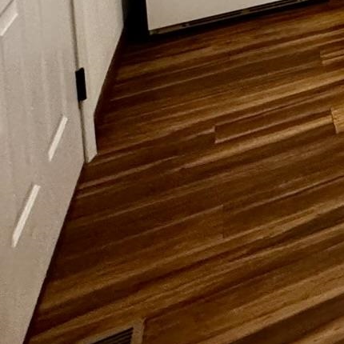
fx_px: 663
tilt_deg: -2.8
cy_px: -247
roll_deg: +2.4
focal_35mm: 59
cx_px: 614
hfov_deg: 20.6
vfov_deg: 21.3
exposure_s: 1/60
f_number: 2.2
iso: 400
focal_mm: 2.22
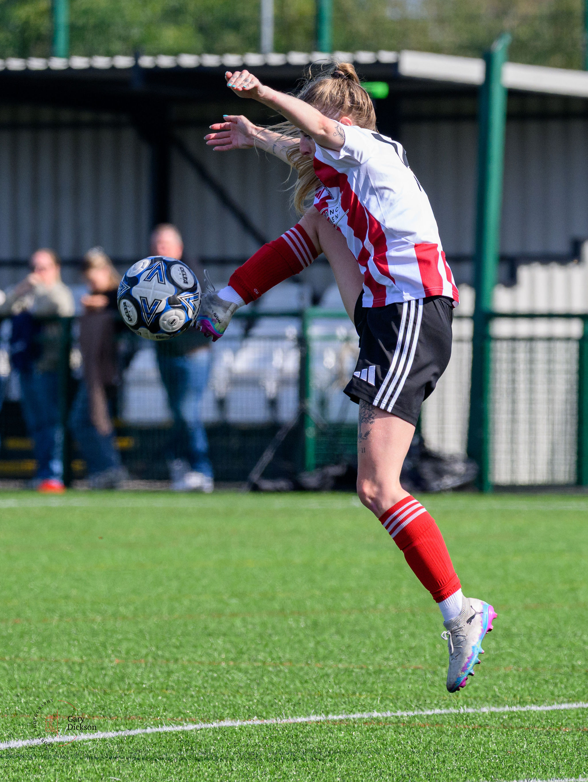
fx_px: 12357
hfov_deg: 2.7
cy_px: 366
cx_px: 305
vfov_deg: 3.6
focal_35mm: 547
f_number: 5
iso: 560
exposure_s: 1/2000
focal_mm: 240
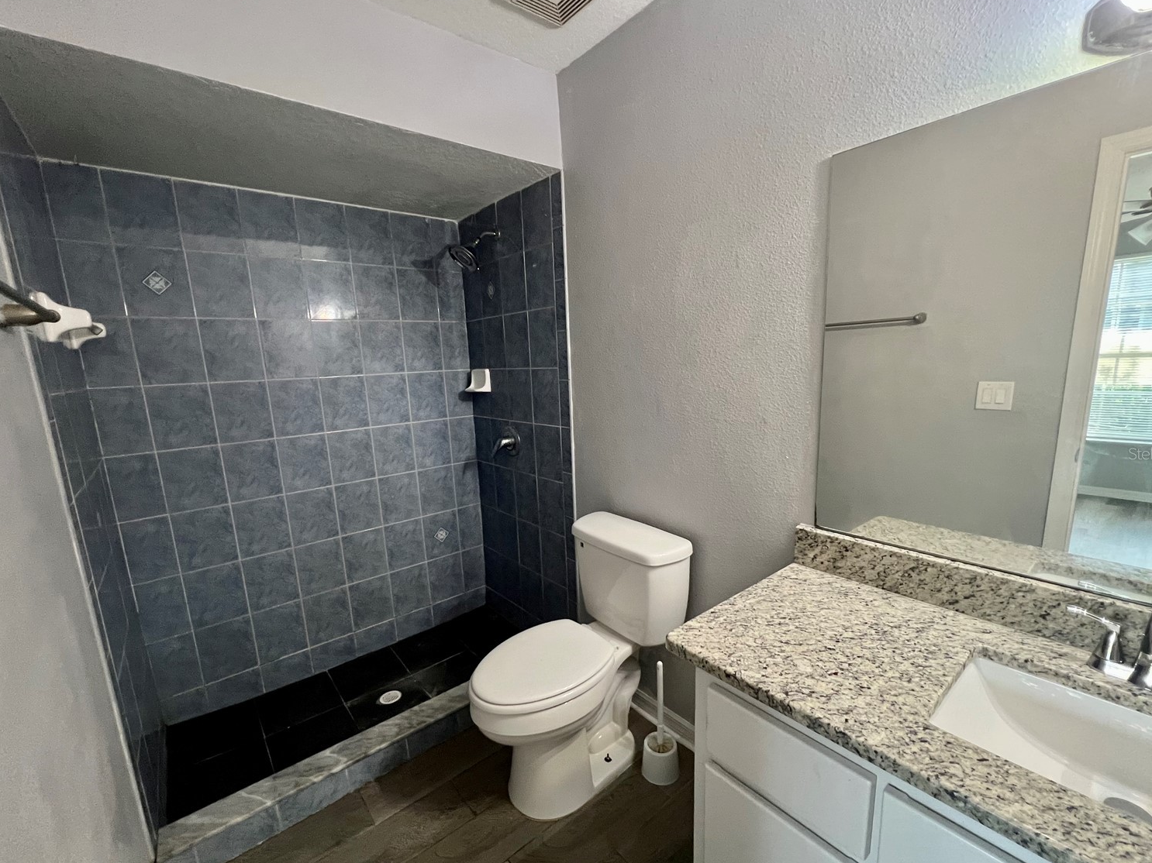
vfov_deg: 85.6
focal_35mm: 14
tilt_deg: -11.8
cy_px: 453
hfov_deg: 102.1
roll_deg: +2.4
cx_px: 581
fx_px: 466
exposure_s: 1/60
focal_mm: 1.57
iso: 320
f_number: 1.8
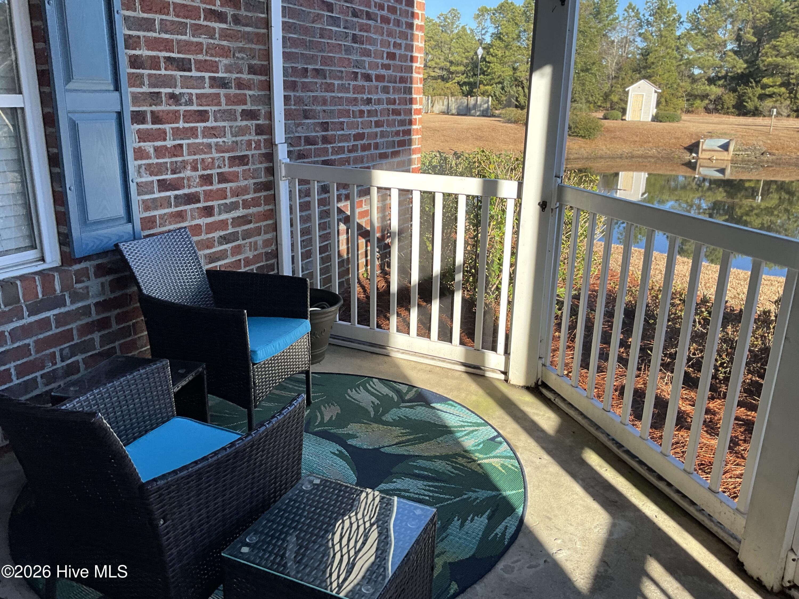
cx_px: 400
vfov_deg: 48.2
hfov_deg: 61.7
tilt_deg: -16.7
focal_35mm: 29
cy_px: 300
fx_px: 669
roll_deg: -0.6
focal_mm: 3
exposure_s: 1/231
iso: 25
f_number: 1.8
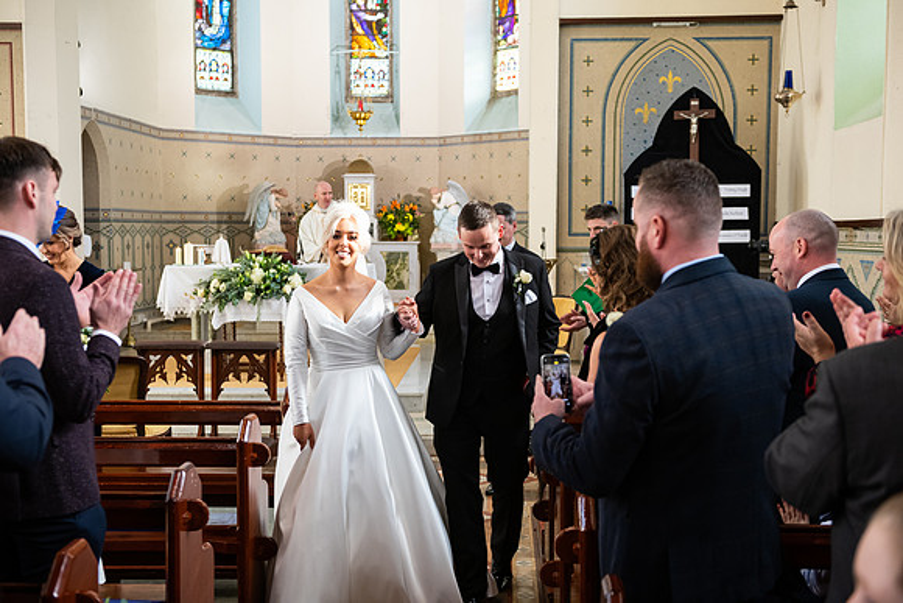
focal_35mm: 44
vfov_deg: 30.5
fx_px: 1104
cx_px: 452
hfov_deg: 44.5
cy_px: 302
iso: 1000
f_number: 3.5
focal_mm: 44
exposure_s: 1/250
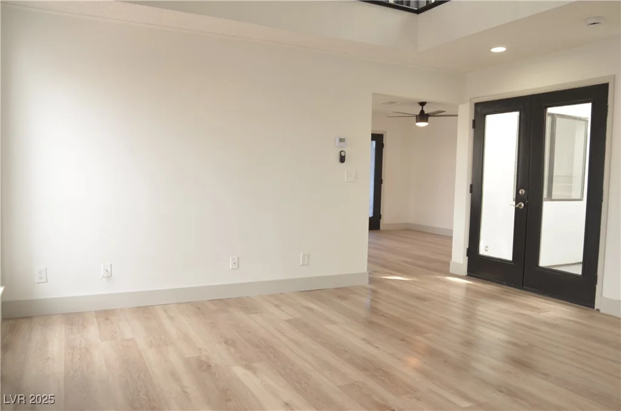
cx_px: 310
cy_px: 206
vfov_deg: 47.7
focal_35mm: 27
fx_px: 465
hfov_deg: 67.5
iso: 200
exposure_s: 1/60
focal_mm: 18
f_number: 3.5
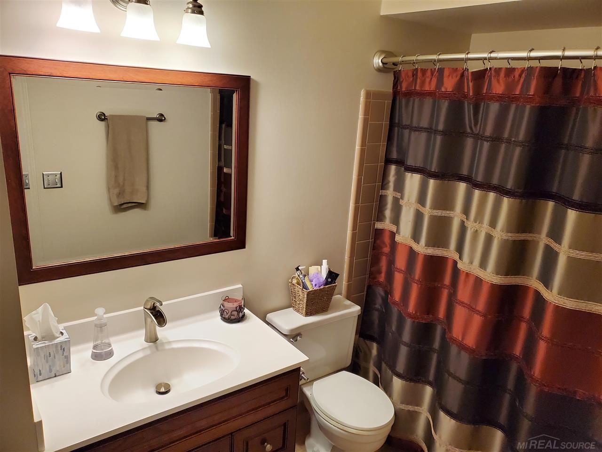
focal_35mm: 26
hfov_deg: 67.3
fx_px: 452
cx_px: 301
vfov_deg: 53.1
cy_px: 226
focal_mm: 4.3
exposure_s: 1/120
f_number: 2.4
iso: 320
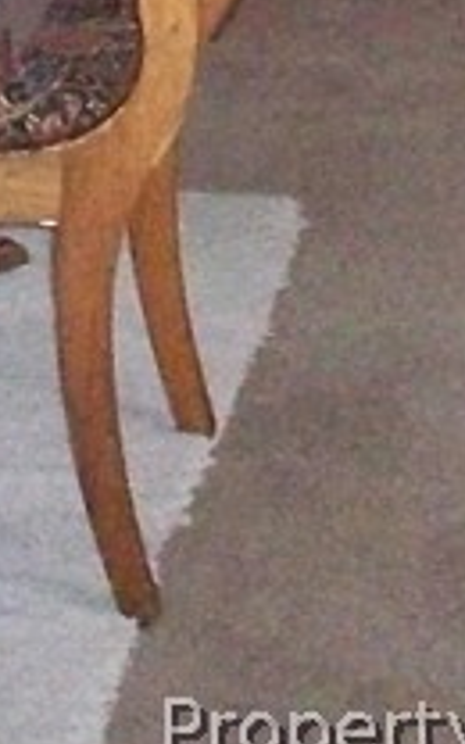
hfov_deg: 6.8
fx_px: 3913
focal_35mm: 193
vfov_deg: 10.3
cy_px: -587
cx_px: 68
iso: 800
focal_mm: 6.2
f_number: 2.8
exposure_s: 1/128
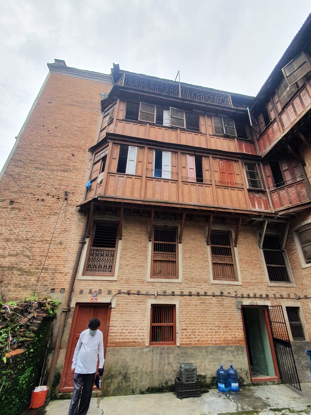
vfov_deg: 106.2
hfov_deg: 89.9
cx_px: 156
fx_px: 156
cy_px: 208
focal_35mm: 13
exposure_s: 1/909
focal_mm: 1.8
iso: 50
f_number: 2.2
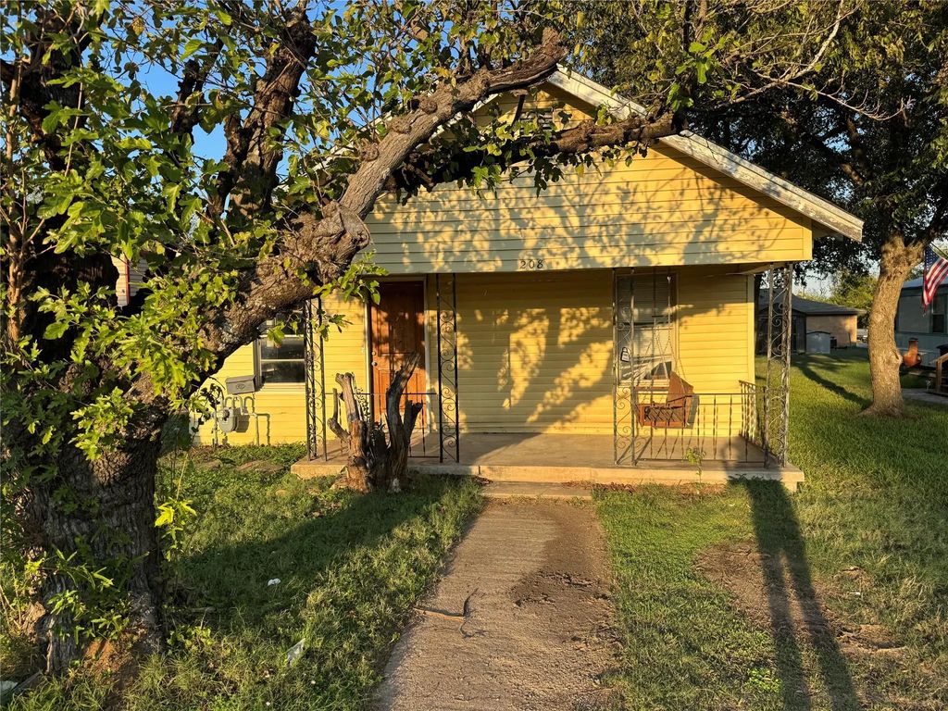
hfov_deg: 71.6
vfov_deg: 56.8
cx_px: 474
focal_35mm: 24
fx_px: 657
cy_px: 356
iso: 80
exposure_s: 1/1597
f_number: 1.78
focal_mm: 6.76
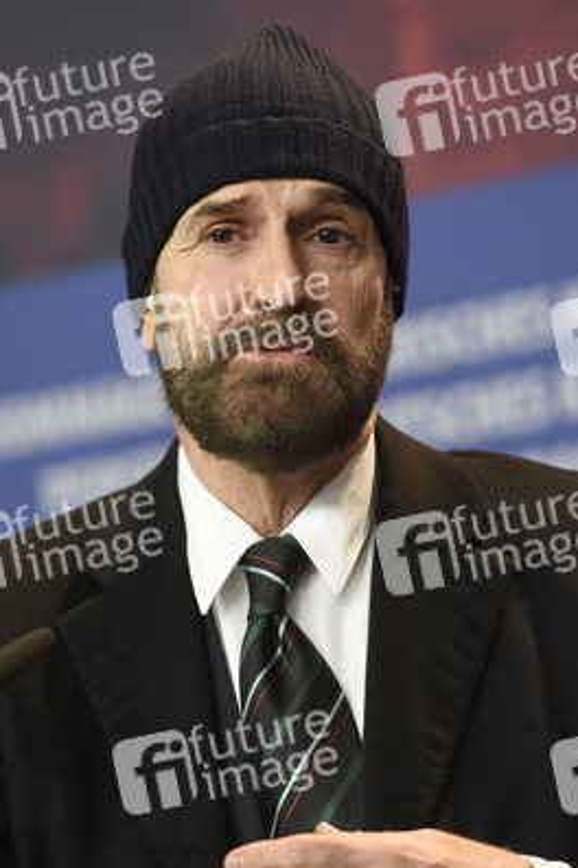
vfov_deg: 6.8
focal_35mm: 303
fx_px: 7297
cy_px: 434
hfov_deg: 4.5
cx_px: 289
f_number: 3.5
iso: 640
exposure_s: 1/250
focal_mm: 200
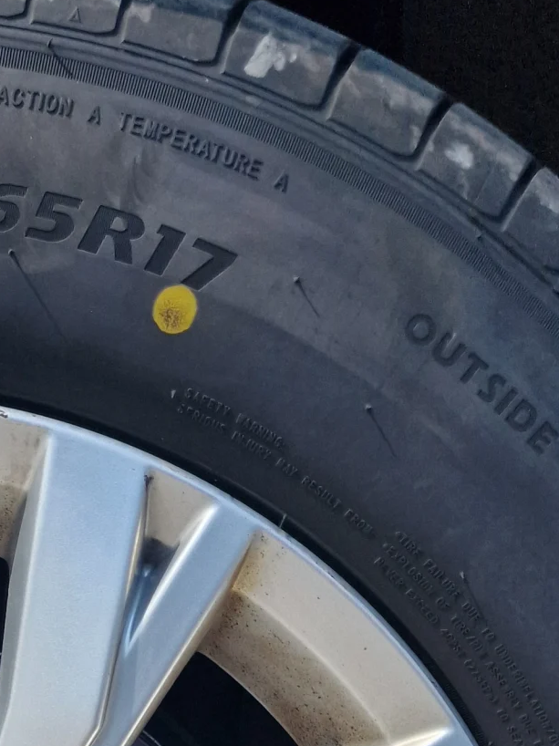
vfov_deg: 22.0
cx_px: -68
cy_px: 1146
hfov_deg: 19.5
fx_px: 1551
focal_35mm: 72
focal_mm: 6.4
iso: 50
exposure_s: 1/313
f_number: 1.8
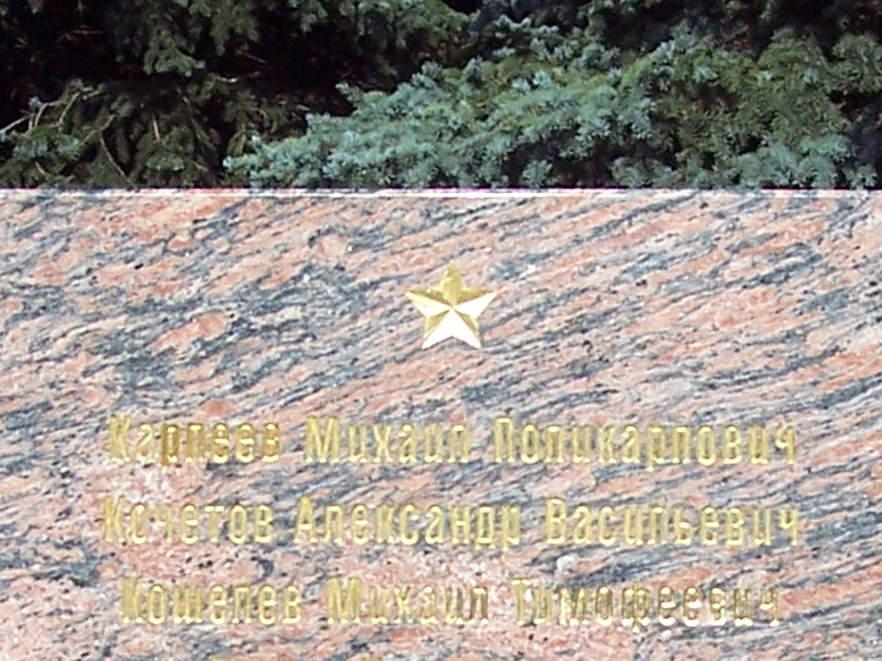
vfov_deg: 8.8
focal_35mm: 167
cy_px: 605
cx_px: 522
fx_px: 4254
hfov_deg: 11.8
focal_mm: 8
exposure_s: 1/750
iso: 100
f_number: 4
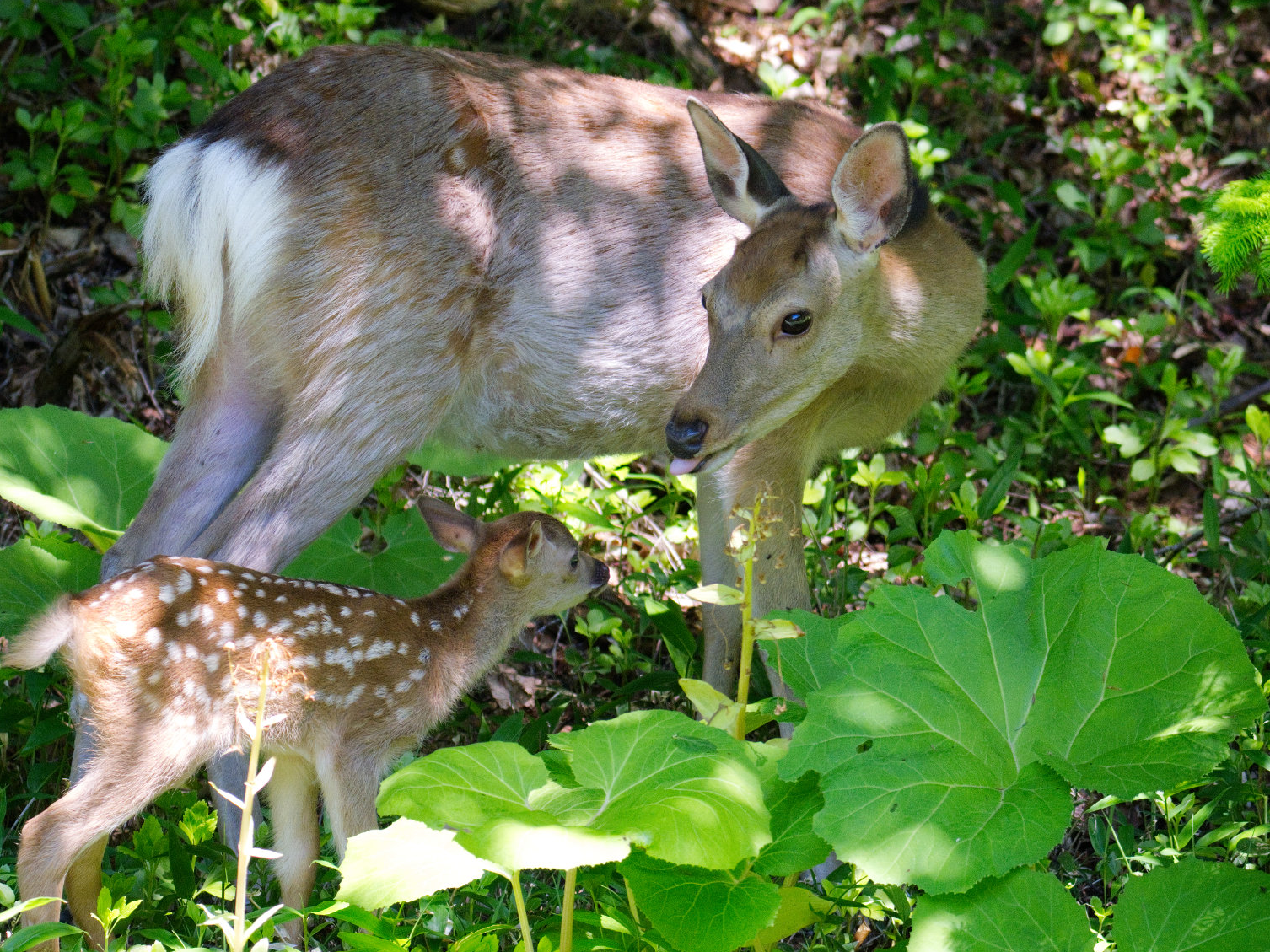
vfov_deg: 4.8
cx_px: 596
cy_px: 471
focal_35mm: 308
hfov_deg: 6.4
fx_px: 11298
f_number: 5
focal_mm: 178.8
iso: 2000
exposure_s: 1/250
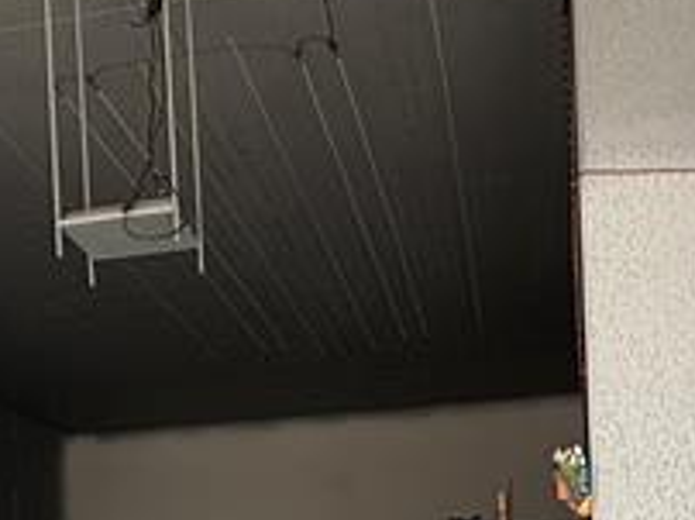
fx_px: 1424
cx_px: 182
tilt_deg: +3.6
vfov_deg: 19.6
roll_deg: +1.8
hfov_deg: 27.1
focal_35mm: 71
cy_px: 610
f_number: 2.2
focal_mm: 2.22
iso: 80
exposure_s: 1/99
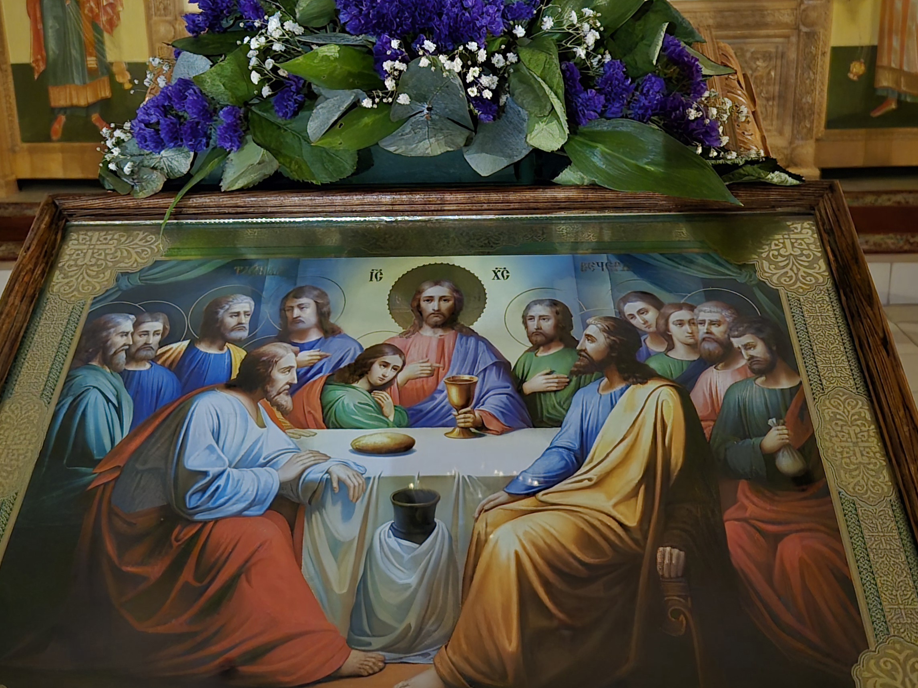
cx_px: 432
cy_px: 250
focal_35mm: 38
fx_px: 1008
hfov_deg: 48.9
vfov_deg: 37.5
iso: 2500
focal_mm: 5.4
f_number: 1.8
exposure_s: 1/17
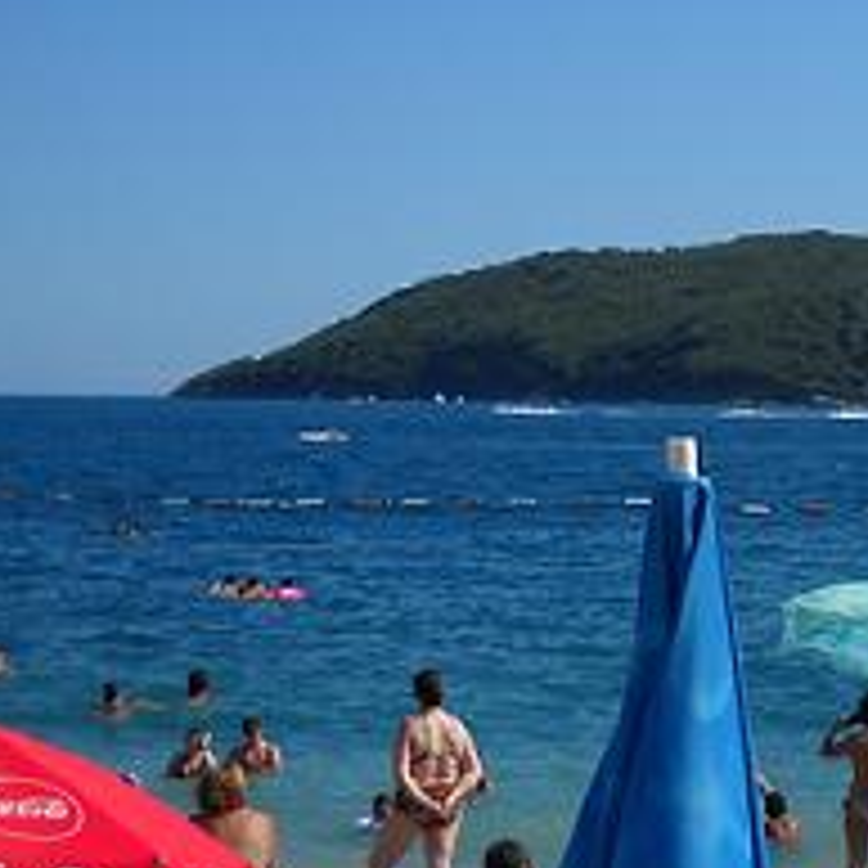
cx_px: 1120
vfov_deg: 16.1
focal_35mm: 108
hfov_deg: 15.4
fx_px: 3064
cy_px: 461
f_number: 5.5
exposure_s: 1/419
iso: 64
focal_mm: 6.72
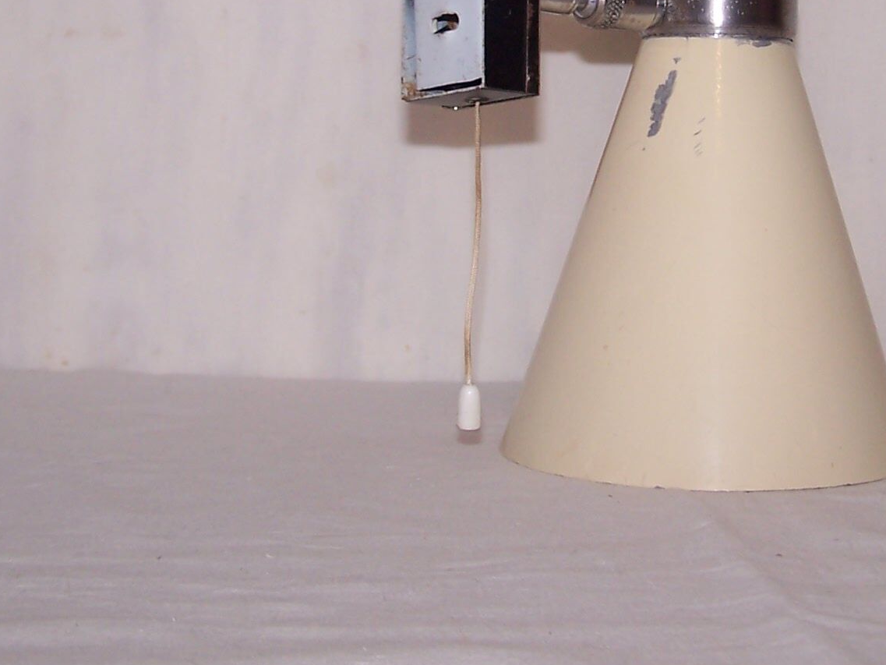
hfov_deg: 25.1
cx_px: 644
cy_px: 33
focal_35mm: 77
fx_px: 1971
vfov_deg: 18.7
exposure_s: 1/60
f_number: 2.8
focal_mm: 6.3
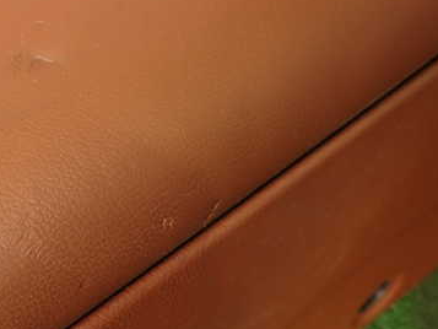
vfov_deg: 34.2
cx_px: 104
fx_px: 532
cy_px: 199
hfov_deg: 43.2
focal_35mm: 42
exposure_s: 1/60
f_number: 2
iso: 100
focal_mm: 4.5
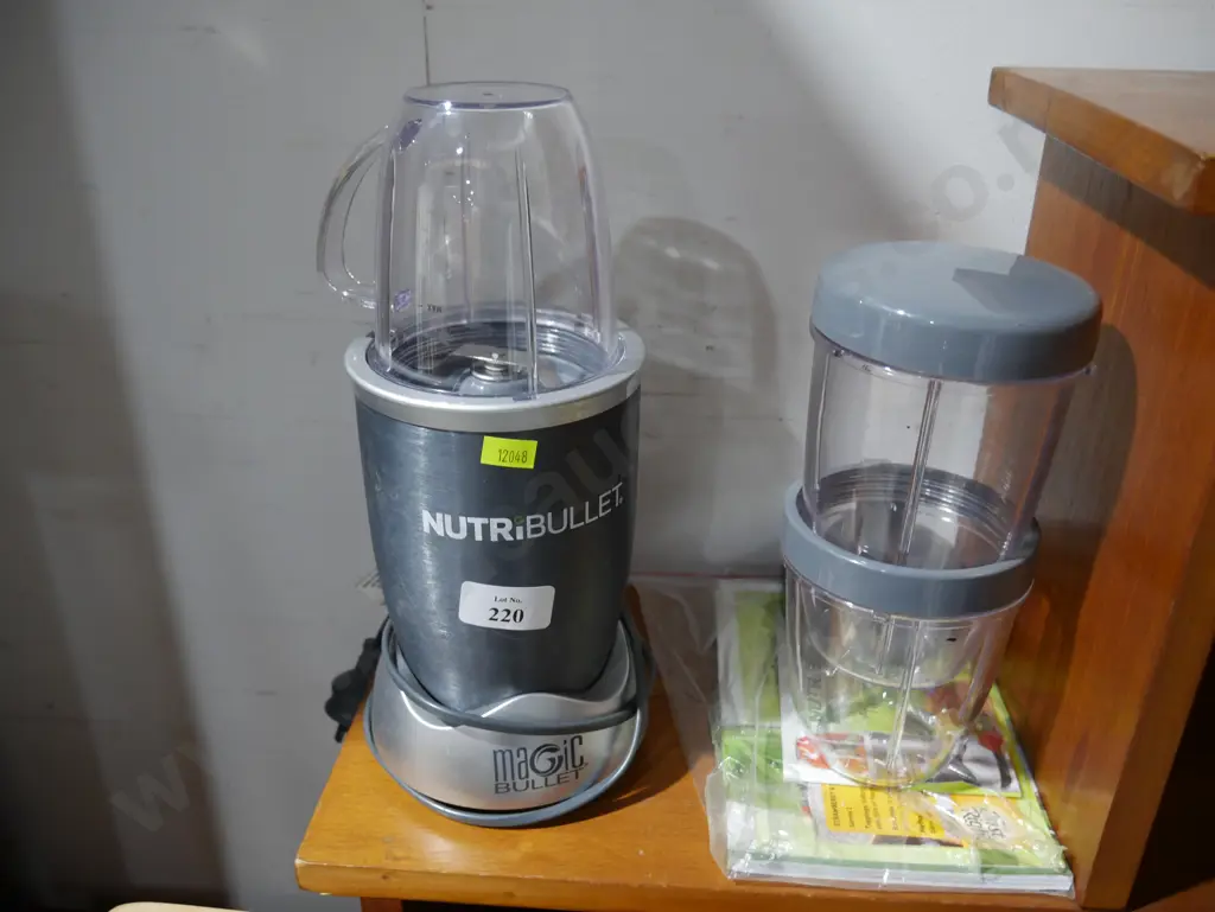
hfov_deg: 63.4
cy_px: 456
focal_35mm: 28
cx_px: 608
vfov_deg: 49.8
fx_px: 983
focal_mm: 14
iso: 640
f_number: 3.5
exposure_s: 1/60
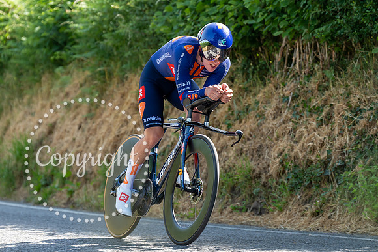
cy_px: 114
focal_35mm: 211
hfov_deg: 9.7
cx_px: 218
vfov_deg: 6.5
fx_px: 2216
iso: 640
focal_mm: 151
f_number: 3.5
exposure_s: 1/1000
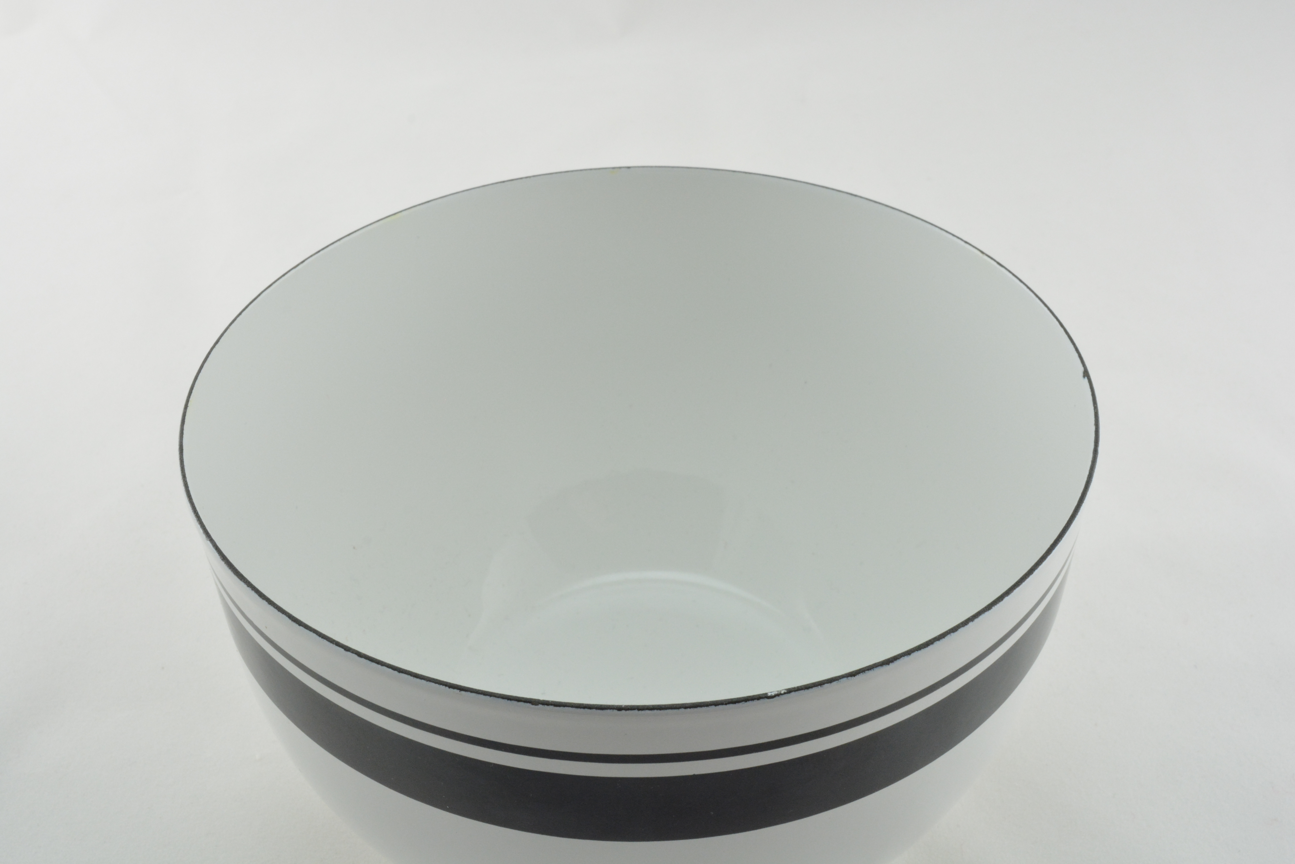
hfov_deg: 51.3
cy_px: 432
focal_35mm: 38
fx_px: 1349
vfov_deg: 35.5
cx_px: 648
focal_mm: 25
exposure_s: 1/15
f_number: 22
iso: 1250
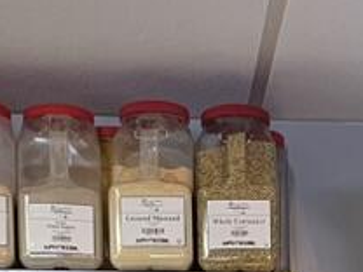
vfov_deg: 10.2
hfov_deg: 15.3
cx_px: 290
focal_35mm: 128
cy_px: 633
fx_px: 1342
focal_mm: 4.2
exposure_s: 1/60
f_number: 1.6
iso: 125
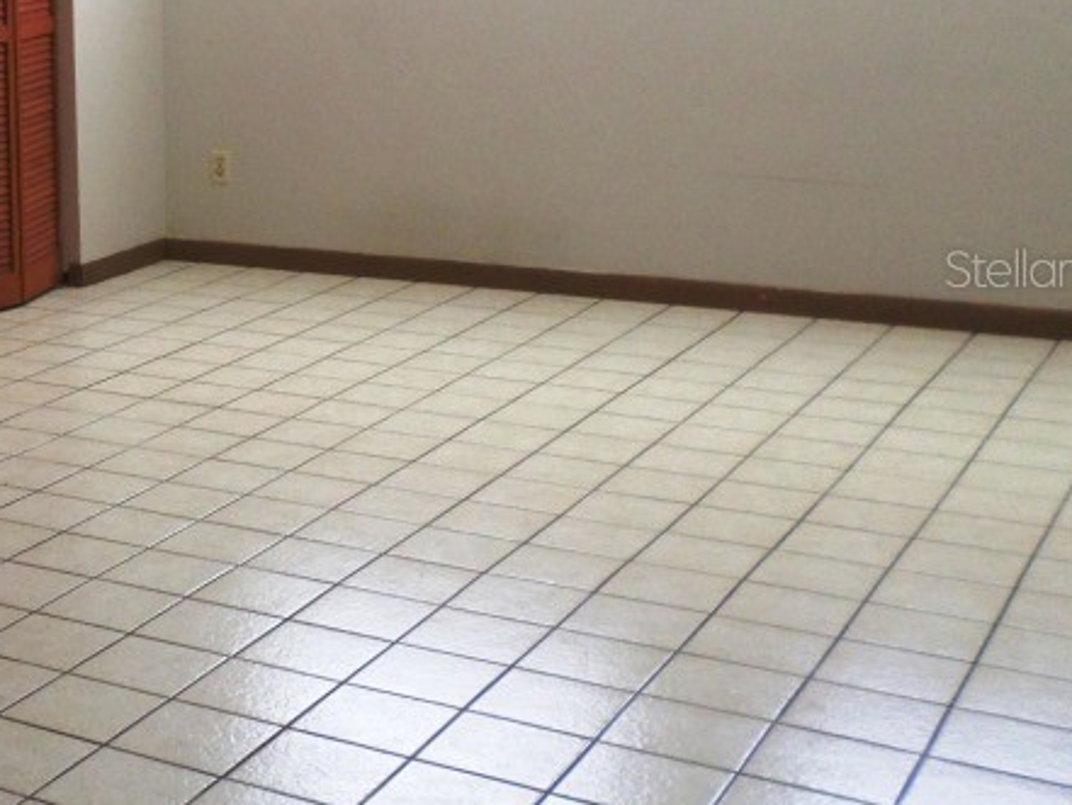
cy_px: 268
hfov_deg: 30.2
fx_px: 1797
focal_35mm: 58
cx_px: -70
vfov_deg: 25.1
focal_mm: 4.5
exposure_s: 1/30
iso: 120
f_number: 2.5
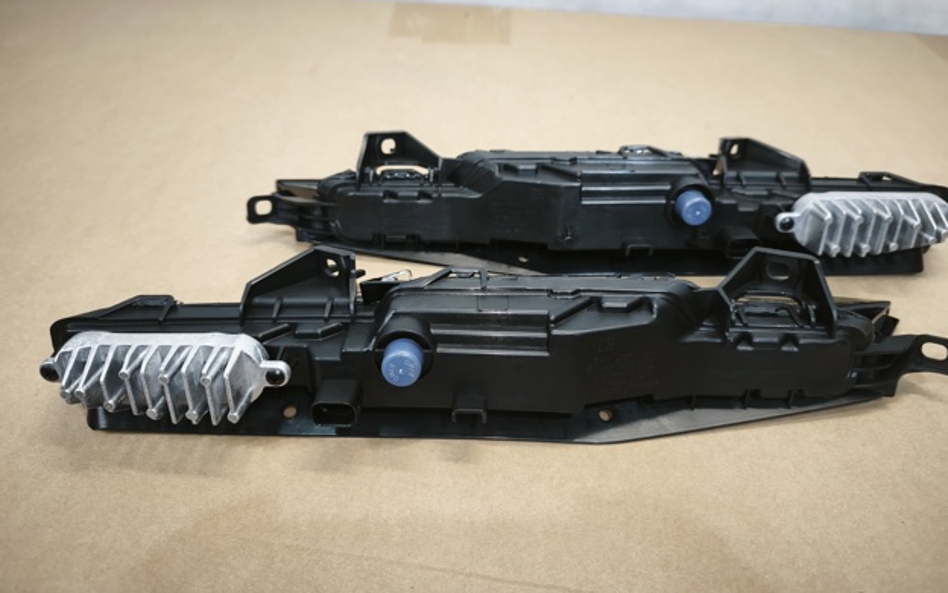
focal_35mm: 25
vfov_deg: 49.1
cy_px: 248
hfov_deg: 72.5
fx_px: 646
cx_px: 483
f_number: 1.62
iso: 320
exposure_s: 1/100
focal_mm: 6.45
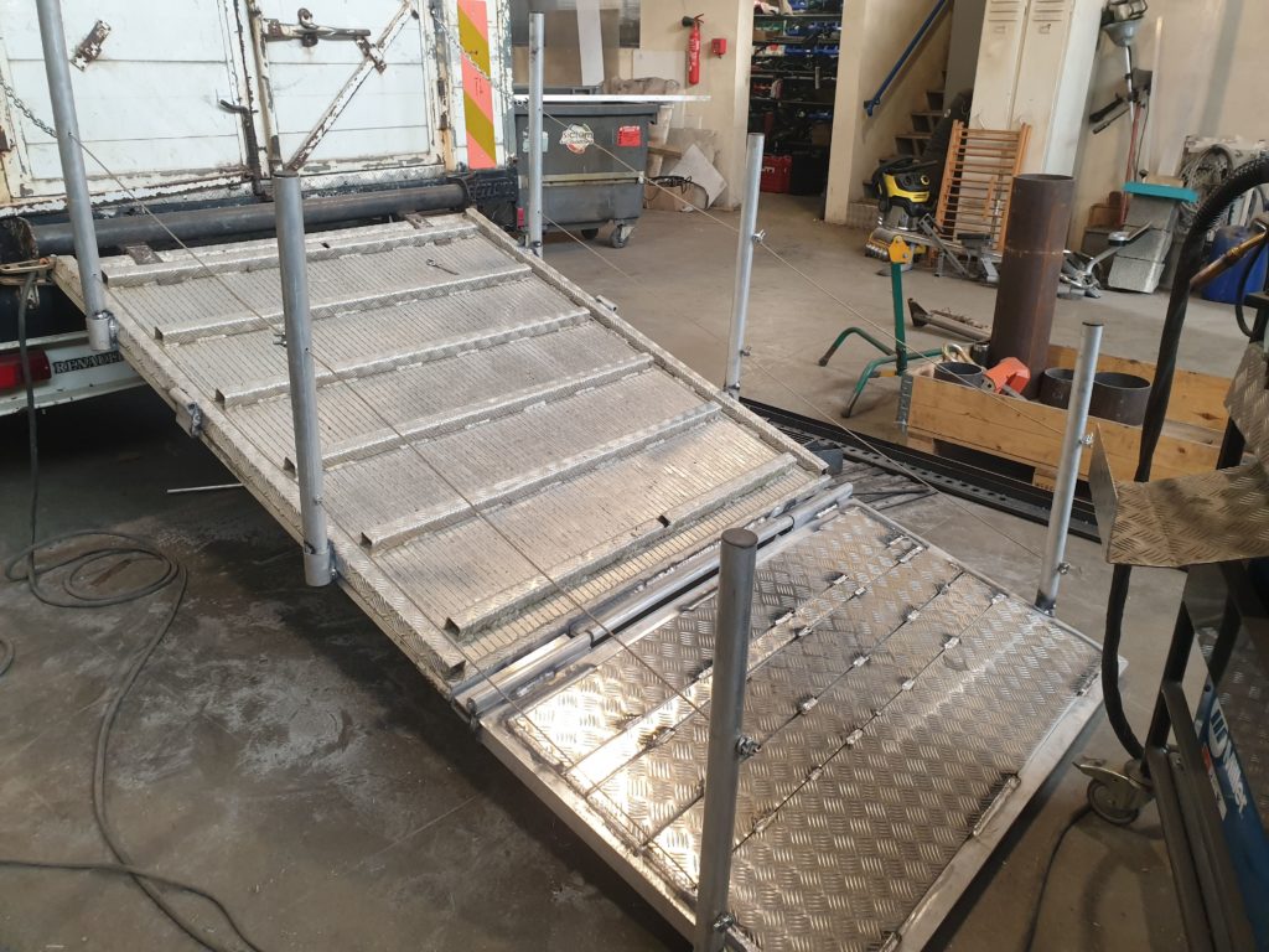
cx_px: 634
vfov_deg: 53.1
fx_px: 953
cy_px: 476
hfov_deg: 67.3
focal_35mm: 26
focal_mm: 4.3
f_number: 2.4
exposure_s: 1/50
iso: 200
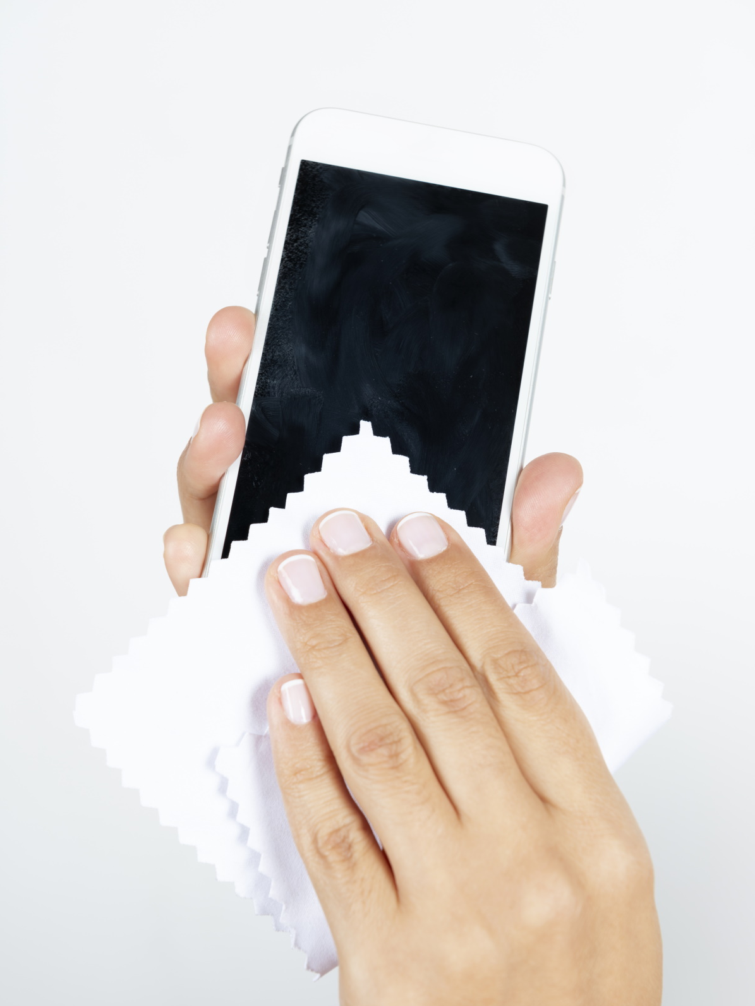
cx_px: 377
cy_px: 560
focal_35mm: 76
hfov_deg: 19.4
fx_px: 2210
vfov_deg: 25.6
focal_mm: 70
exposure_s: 1/100
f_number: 9
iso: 100
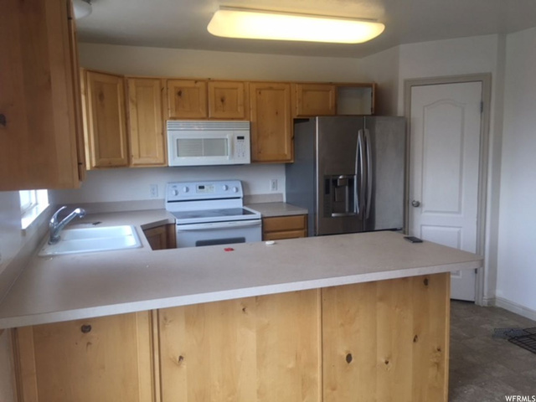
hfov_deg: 61.7
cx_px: 268
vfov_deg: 48.2
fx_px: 449
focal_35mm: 29
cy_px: 201
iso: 25
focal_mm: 4.15
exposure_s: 1/50
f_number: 2.2
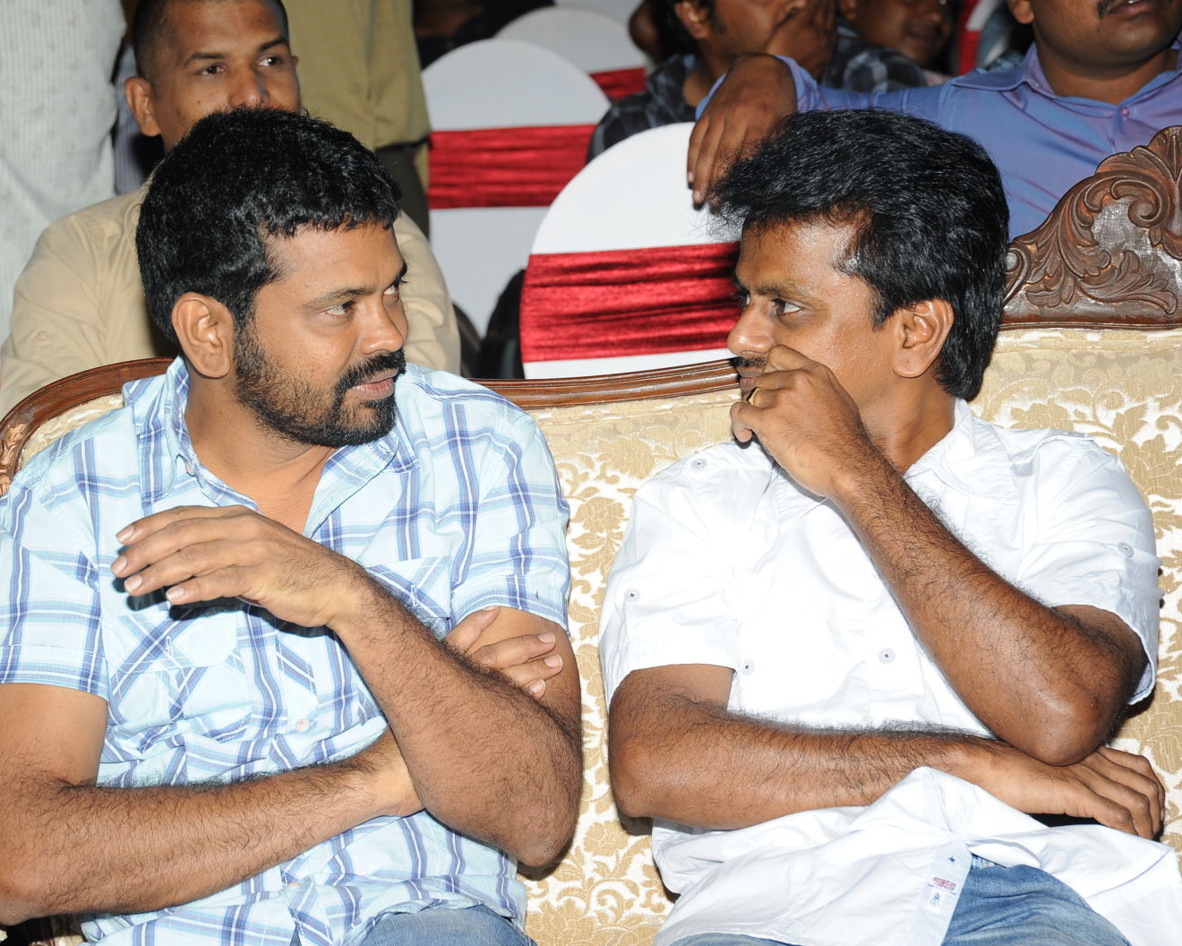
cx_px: 474
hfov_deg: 16.6
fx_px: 4058
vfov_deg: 13.3
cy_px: 473
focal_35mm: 116
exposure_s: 1/125
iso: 400
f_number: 7.1
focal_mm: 102
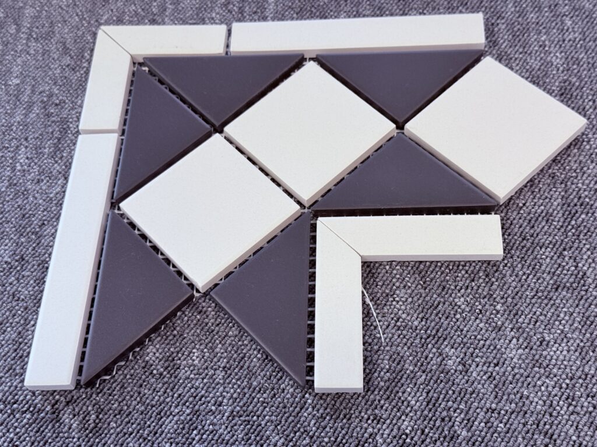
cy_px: 224
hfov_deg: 39.7
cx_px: 298
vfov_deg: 30.3
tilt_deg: -59.6
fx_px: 828
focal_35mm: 48
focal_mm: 6.76
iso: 125
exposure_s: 1/60
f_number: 1.78
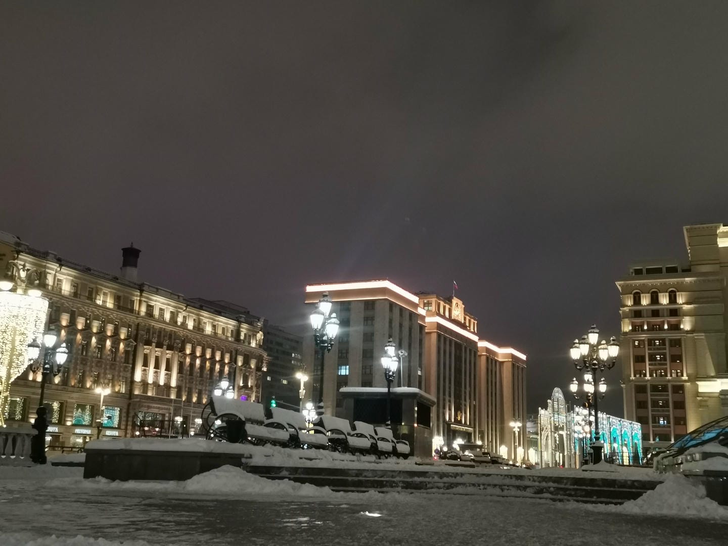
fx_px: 799
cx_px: 364
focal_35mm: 38
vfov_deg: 37.7
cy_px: 273
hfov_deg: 49.0
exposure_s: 1/30
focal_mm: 4.75
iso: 320
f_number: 1.8
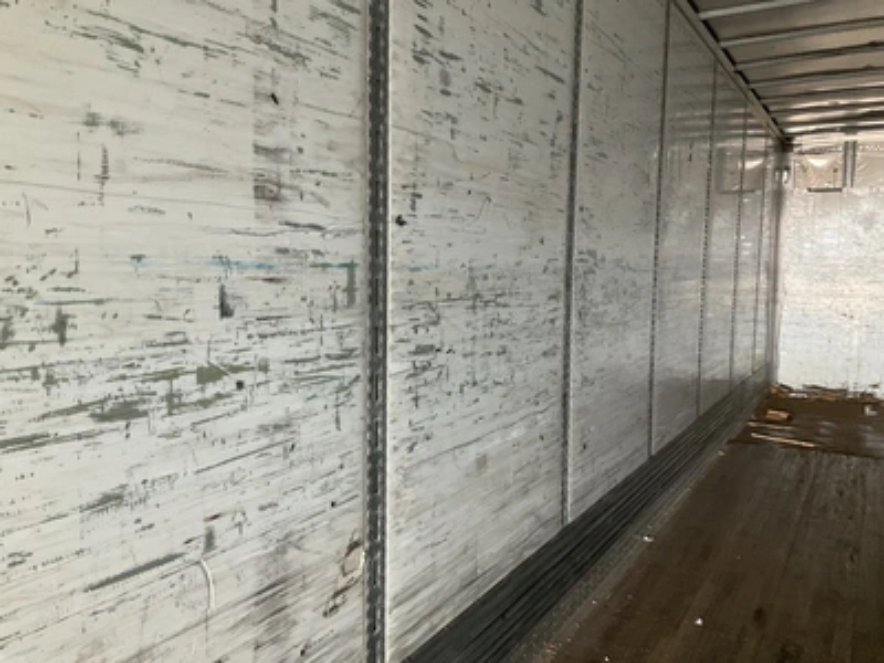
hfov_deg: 61.7
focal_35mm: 29
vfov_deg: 48.2
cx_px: 442
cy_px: 332
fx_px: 741
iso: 125
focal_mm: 3
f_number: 1.8
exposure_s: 1/60
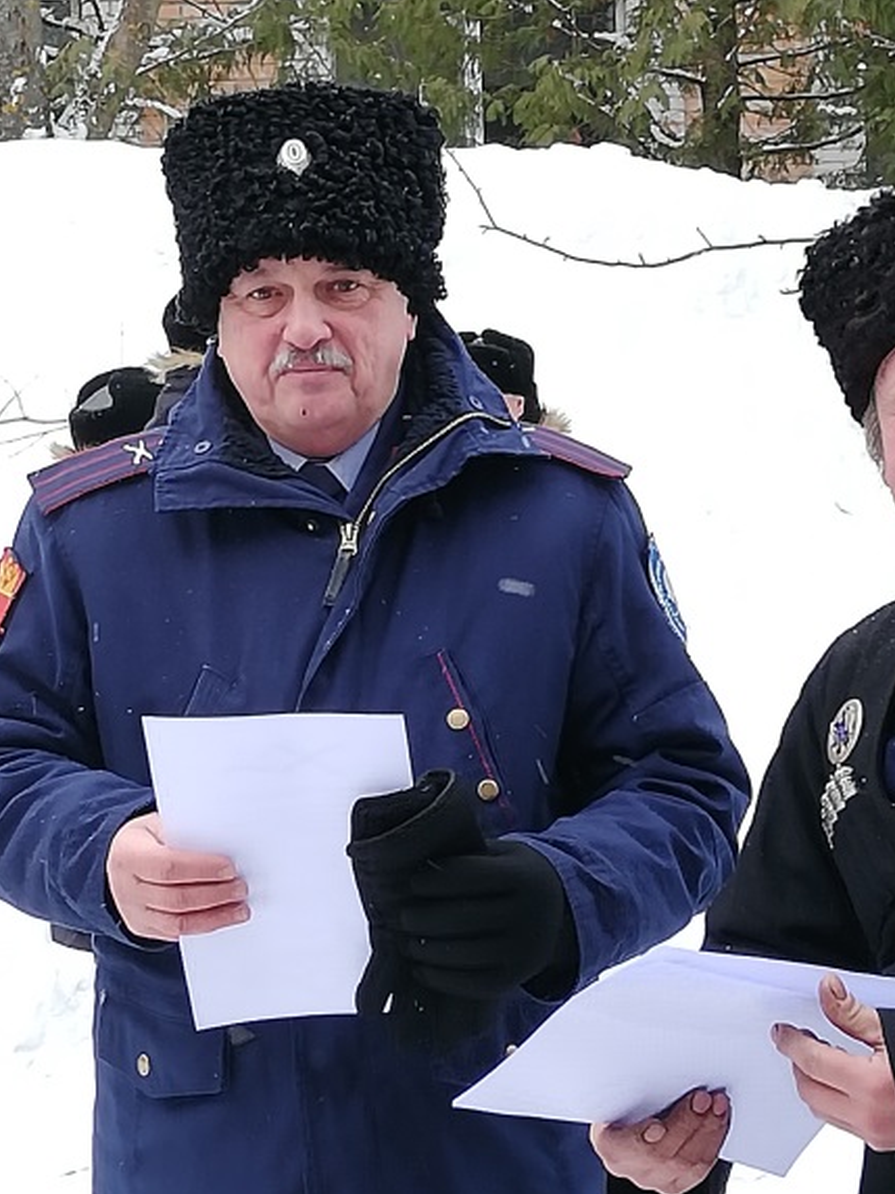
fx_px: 3516
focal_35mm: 102
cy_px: 522
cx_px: 413
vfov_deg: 19.3
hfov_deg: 14.5
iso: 50
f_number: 2.2
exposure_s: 1/125
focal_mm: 3.81
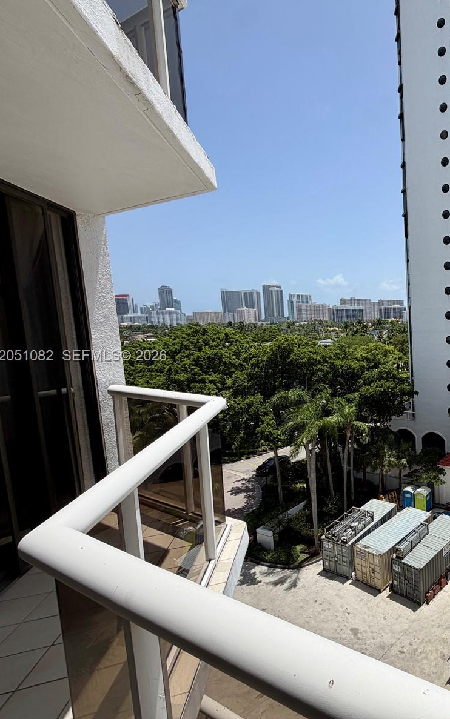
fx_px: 392
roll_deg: +2.0
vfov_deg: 85.1
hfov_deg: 47.8
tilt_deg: -5.6
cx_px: 463
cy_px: 357
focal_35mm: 20
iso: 20
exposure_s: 1/1145
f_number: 2.2
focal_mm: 2.22
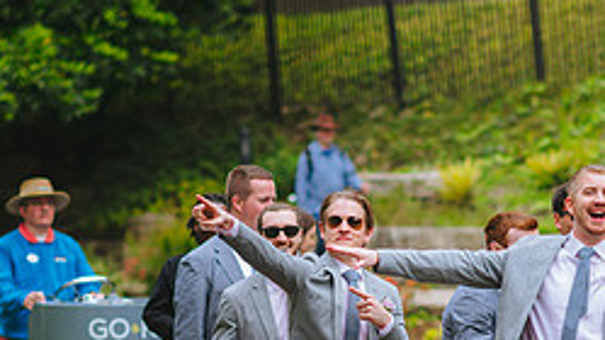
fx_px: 3320
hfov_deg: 10.4
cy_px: 440
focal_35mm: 207
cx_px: 445
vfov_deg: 5.8
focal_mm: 85
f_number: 2
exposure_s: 1/2000
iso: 200
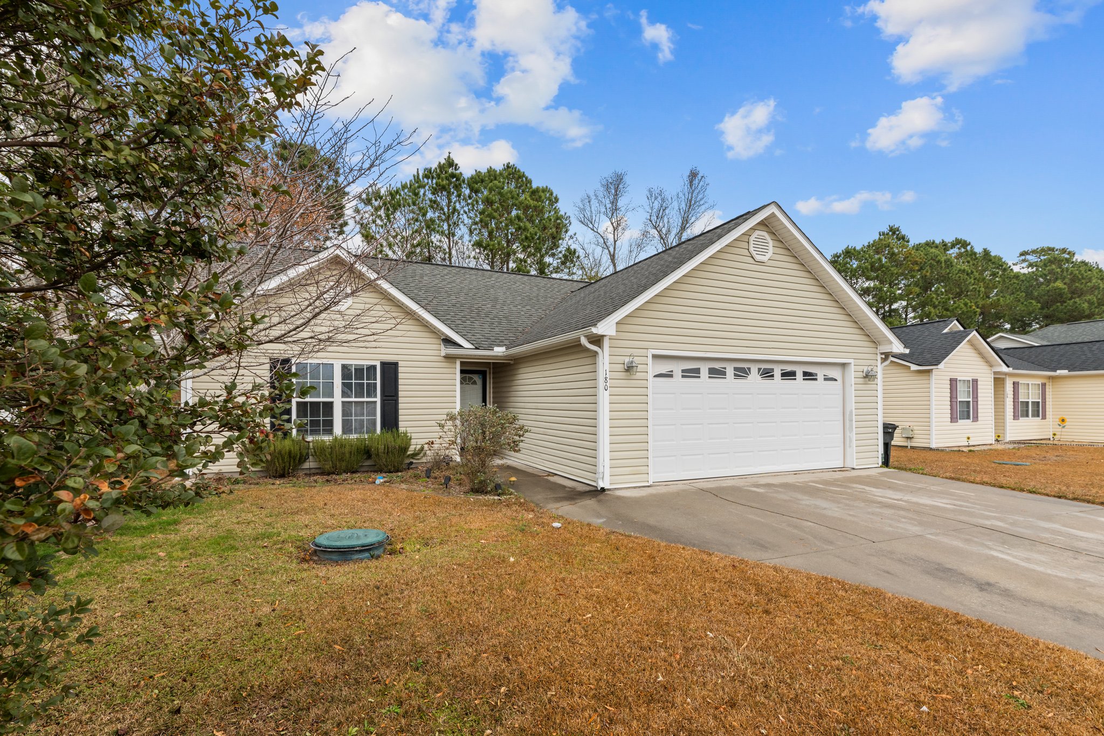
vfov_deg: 73.7
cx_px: 552
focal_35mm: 16
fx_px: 491
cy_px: 368
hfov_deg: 96.7
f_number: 9
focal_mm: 16
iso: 400
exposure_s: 1/125
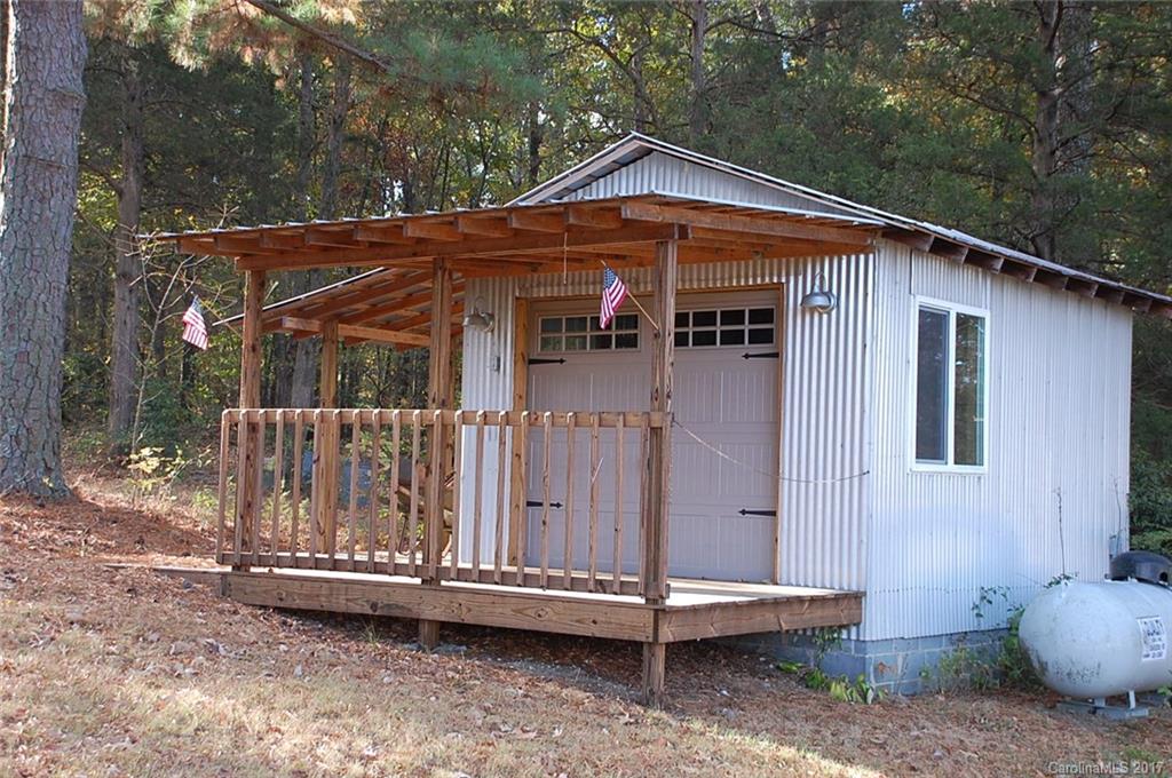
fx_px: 1707
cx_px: 586
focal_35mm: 52
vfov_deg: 25.7
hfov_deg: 37.9
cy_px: 389
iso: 400
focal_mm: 35
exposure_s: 1/80
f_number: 4.5
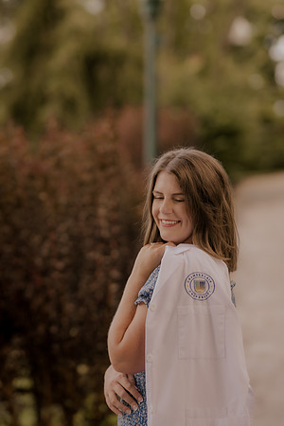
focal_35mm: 127
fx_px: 1503
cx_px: 142
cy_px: 213
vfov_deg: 16.1
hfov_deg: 10.8
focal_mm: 85
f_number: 1.8
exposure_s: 1/200
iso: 200
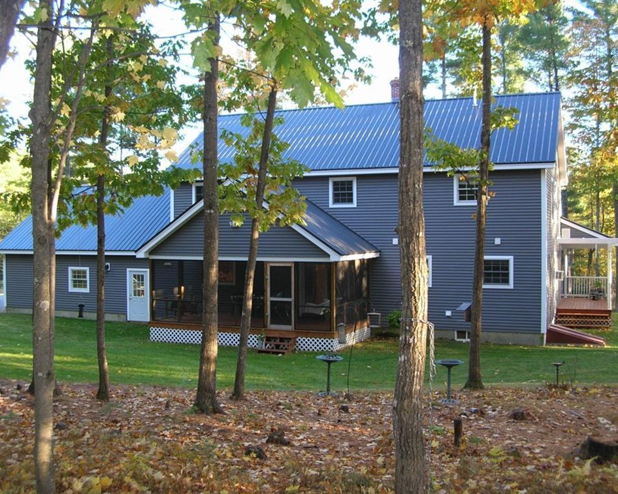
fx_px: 695
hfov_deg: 48.0
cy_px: 245
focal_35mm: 38
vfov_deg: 39.1
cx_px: 302
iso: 51
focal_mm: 6
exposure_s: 1/30
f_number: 2.7
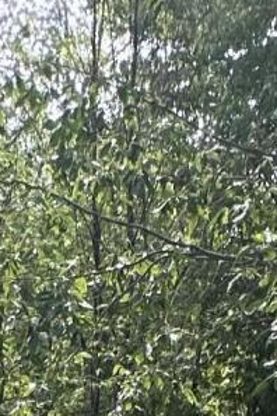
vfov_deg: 10.3
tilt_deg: -32.6
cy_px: 1371
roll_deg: -3.5
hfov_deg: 13.9
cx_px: 98
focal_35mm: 98
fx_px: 1131
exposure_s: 1/479
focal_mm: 2.22
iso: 40
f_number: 2.2
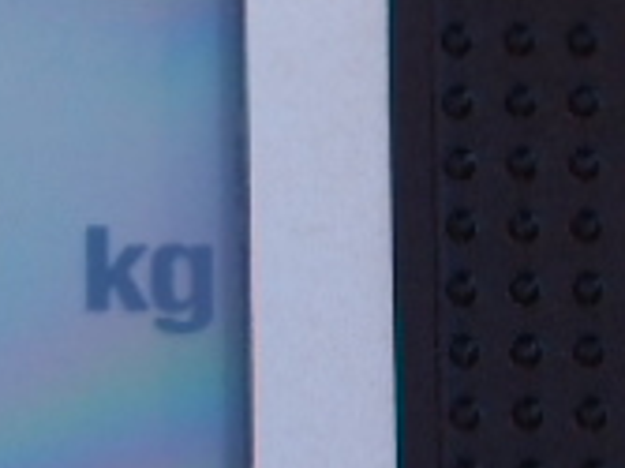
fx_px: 7073
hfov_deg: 5.0
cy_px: 382
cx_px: -389
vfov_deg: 3.8
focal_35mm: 392
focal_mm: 18.2
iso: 160
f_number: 5.1
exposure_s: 1/100
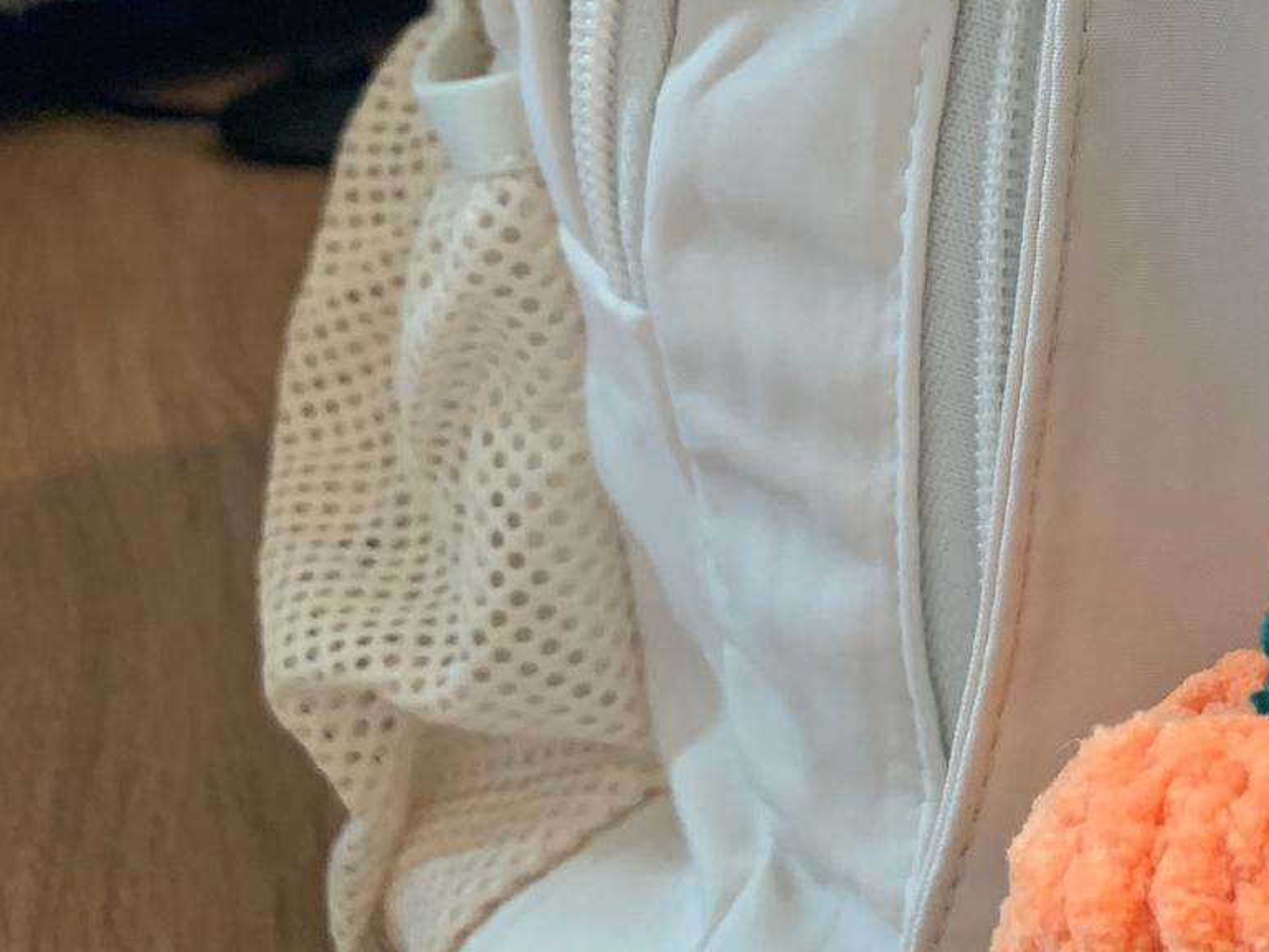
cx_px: 1333
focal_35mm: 65
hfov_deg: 27.7
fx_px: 2383
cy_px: 145
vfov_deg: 22.2
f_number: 1.8
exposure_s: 1/60
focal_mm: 4.25
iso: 250
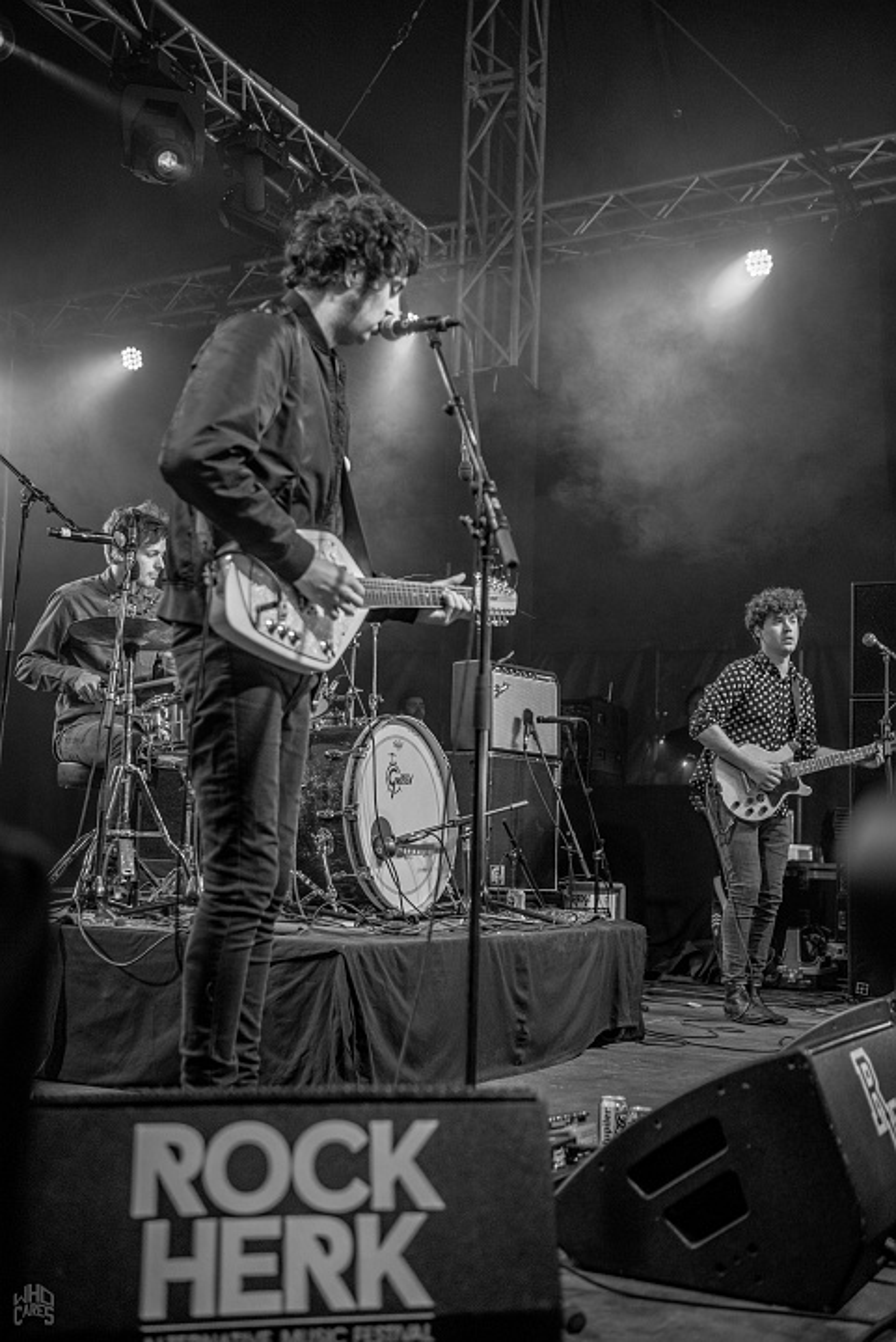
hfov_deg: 31.9
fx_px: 1566
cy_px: 671
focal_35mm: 42
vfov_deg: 46.4
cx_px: 448
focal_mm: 42
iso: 400
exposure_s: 1/125
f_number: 2.8
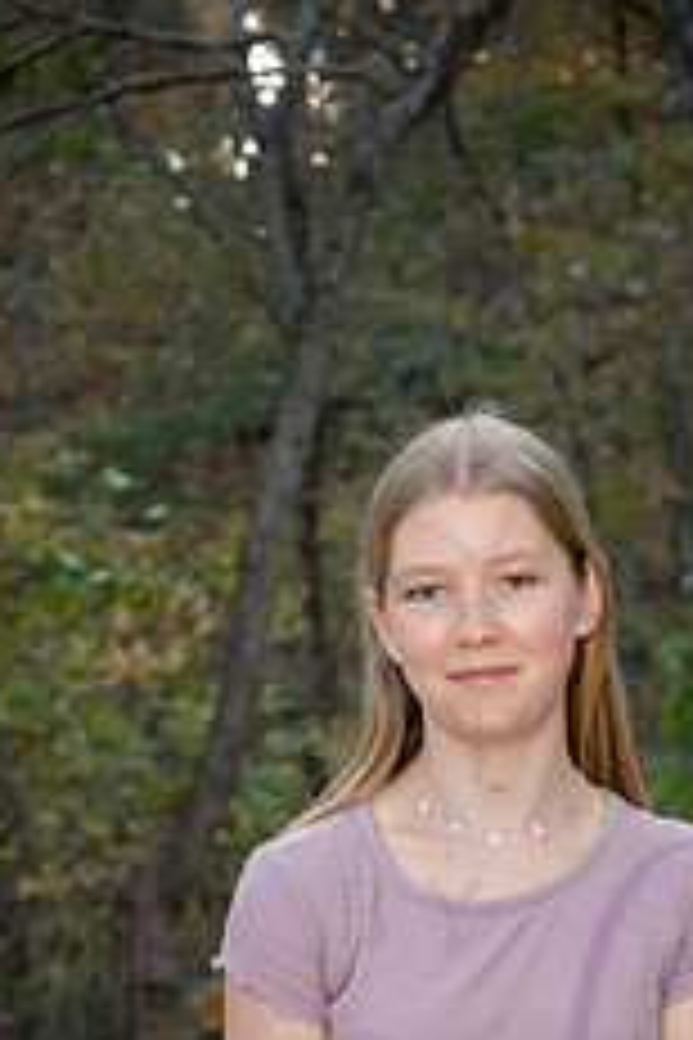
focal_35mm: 121
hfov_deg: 11.3
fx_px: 3494
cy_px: 905
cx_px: 472
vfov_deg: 16.7
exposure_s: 1/250
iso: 800
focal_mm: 62
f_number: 5.6
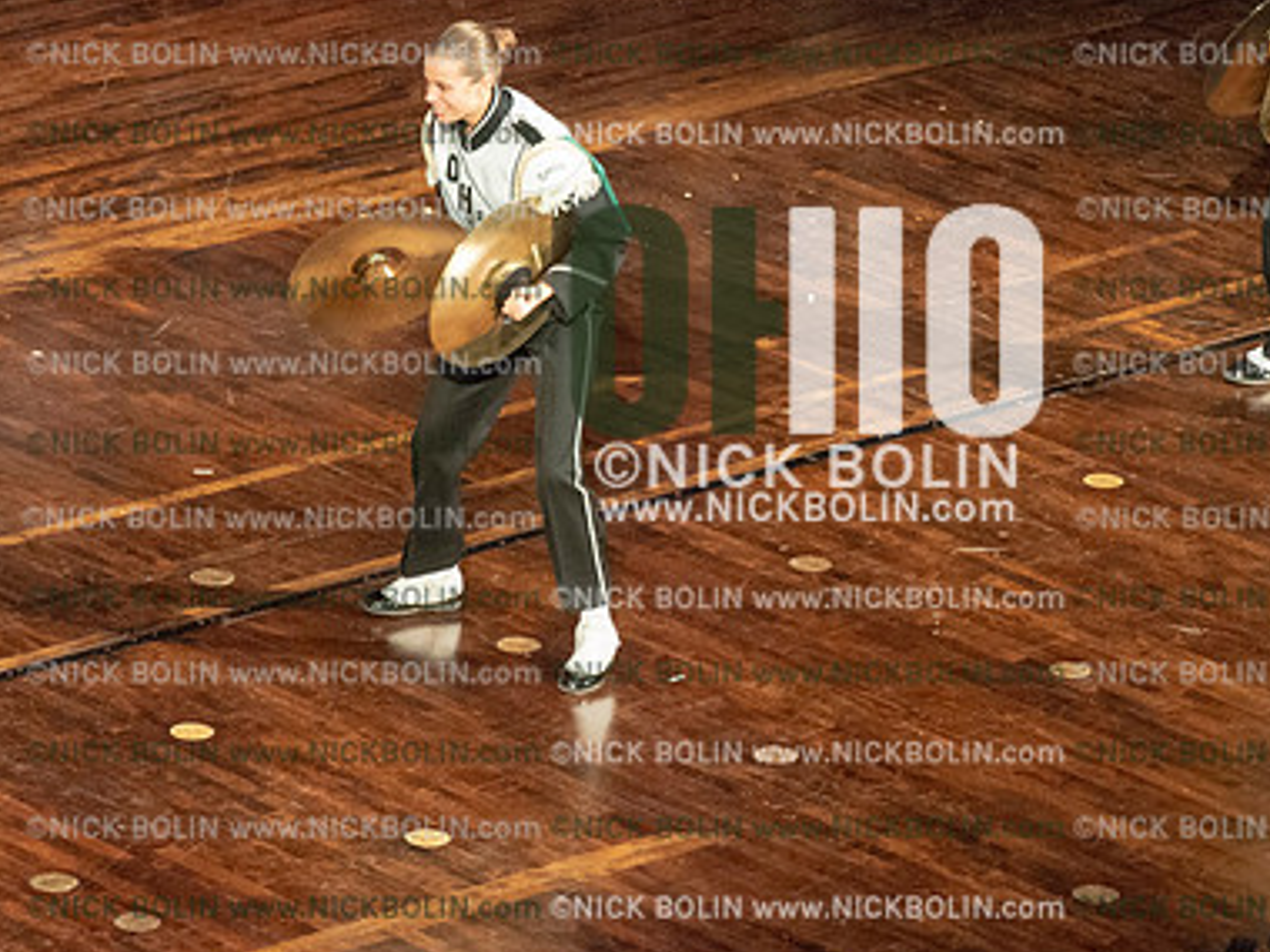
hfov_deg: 6.4
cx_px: 805
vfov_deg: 4.8
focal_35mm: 308
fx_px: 11300
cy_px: 364
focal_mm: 210
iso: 8000
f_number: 5.6
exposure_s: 1/200
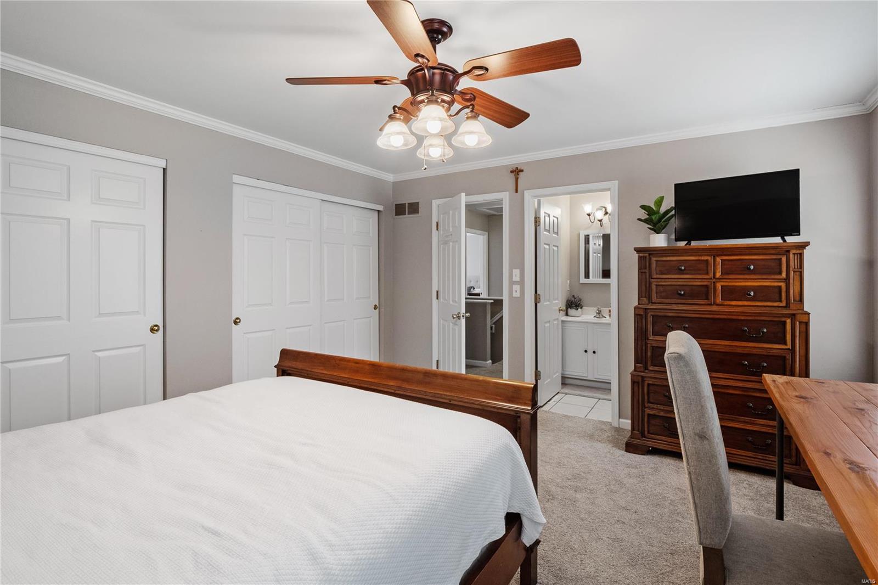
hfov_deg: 90.0
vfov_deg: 67.4
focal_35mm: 18
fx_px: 439
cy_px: 292
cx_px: 439
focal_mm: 9
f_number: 8
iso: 400
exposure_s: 1/8
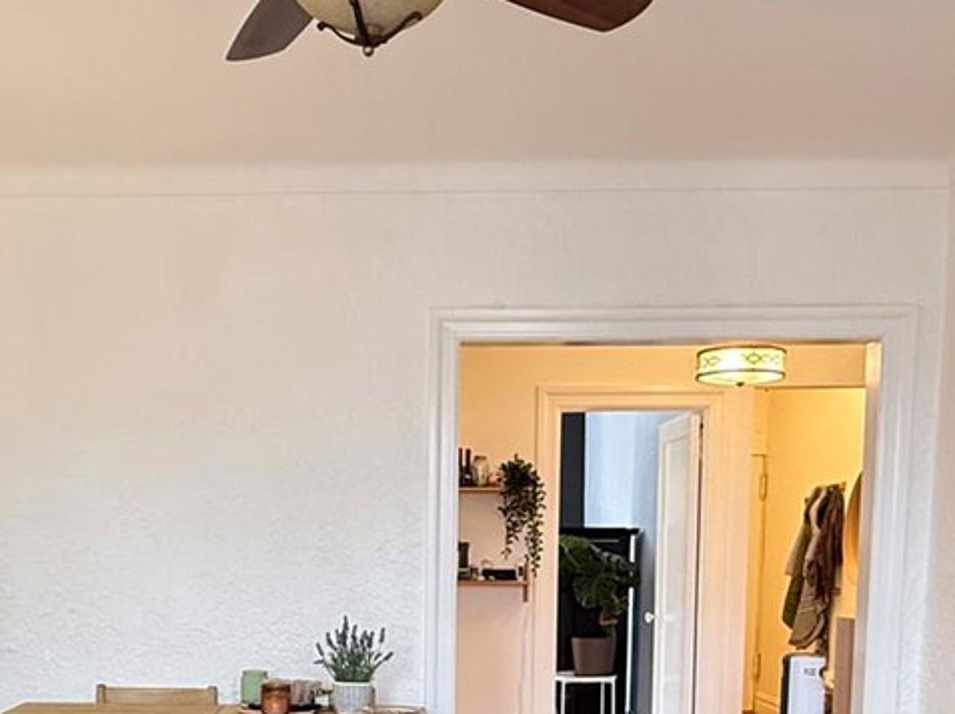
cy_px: 694
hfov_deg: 40.1
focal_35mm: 47
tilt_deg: -6.6
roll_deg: -0.2
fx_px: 1296
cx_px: 346
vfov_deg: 29.1
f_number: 2.2
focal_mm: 2.22
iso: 250
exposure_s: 1/60
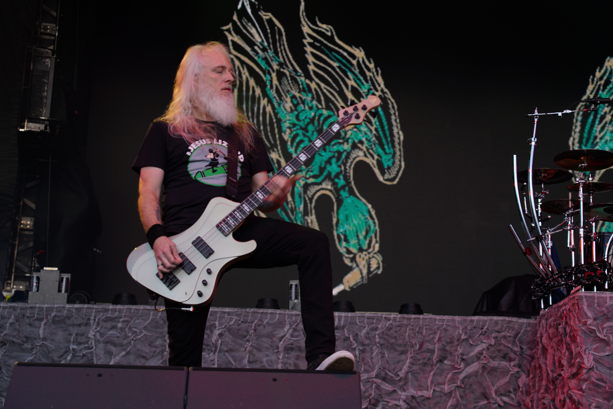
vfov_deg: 21.9
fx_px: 1056
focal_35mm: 62
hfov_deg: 32.4
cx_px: 306
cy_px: 204
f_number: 4.5
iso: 125
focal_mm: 62
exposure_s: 1/100
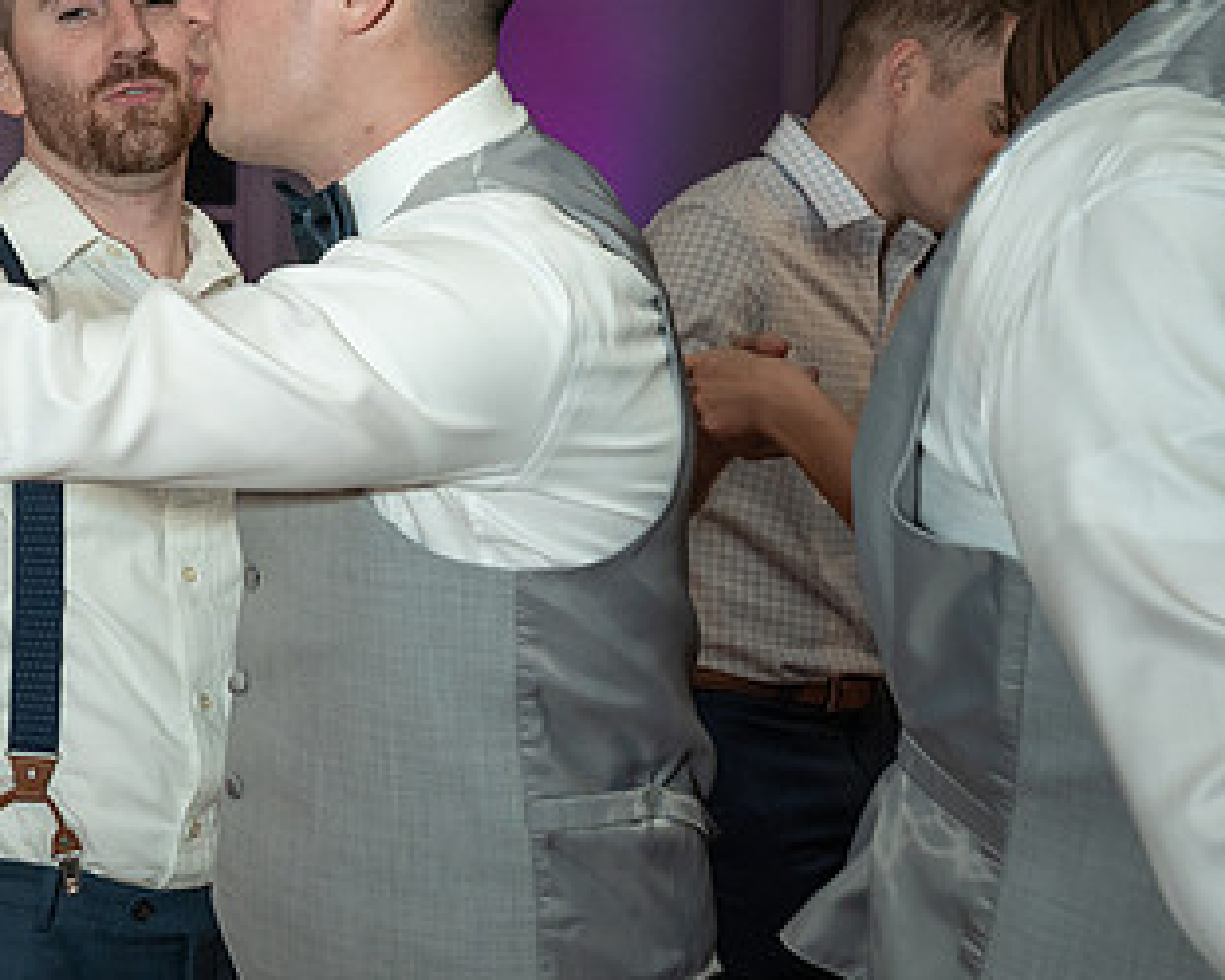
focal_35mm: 90
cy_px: 389
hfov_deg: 20.7
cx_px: 64
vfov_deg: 17.1
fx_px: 3264
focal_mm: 46
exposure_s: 1/250
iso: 2000
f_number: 5.6
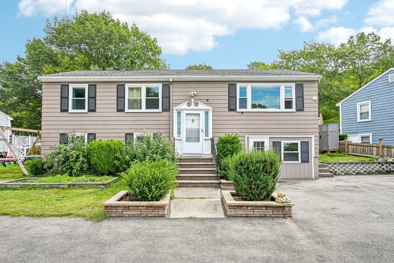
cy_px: 132
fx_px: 219
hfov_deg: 84.0
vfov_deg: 61.9
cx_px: 197
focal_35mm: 20
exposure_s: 1/500
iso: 400
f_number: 8
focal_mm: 20
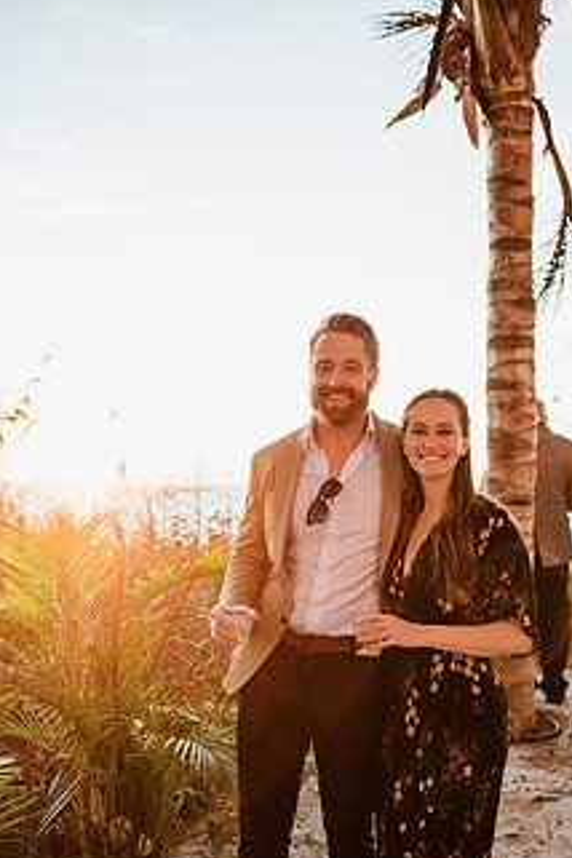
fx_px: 1168
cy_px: 559
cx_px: 355
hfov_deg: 27.4
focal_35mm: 49
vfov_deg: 39.9
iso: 500
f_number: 2.2
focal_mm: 35
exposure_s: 1/800
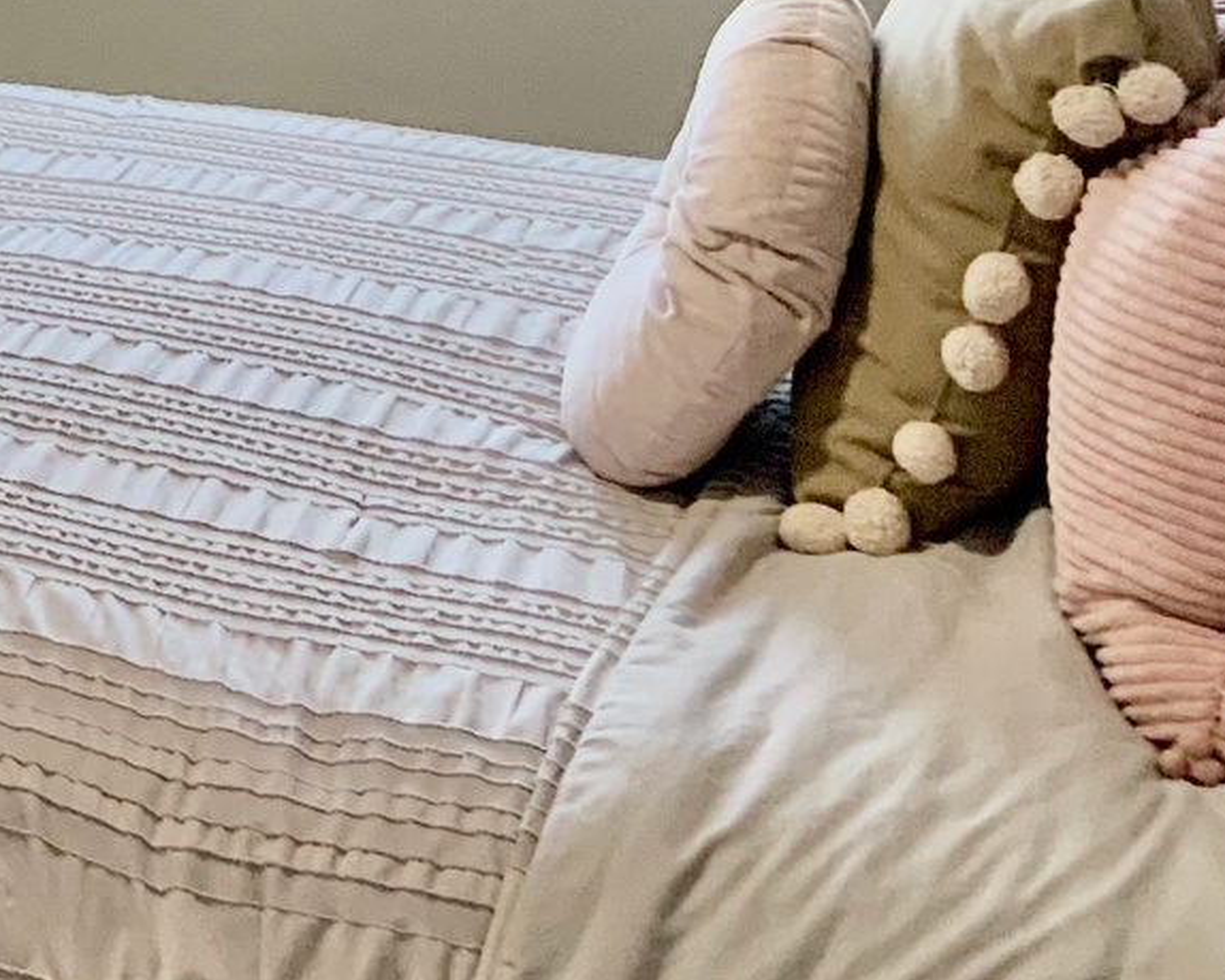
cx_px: -792
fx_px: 3661
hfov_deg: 16.6
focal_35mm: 101
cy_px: -299
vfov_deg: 14.6
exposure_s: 1/75
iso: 64
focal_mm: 3
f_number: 1.8
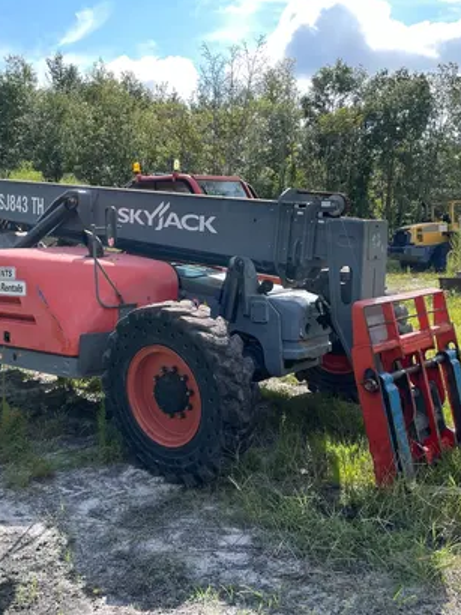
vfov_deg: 52.6
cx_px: 194
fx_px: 621
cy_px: 306
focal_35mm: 35
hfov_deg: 40.6
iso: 32
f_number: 1.6
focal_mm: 4.2
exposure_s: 1/1135
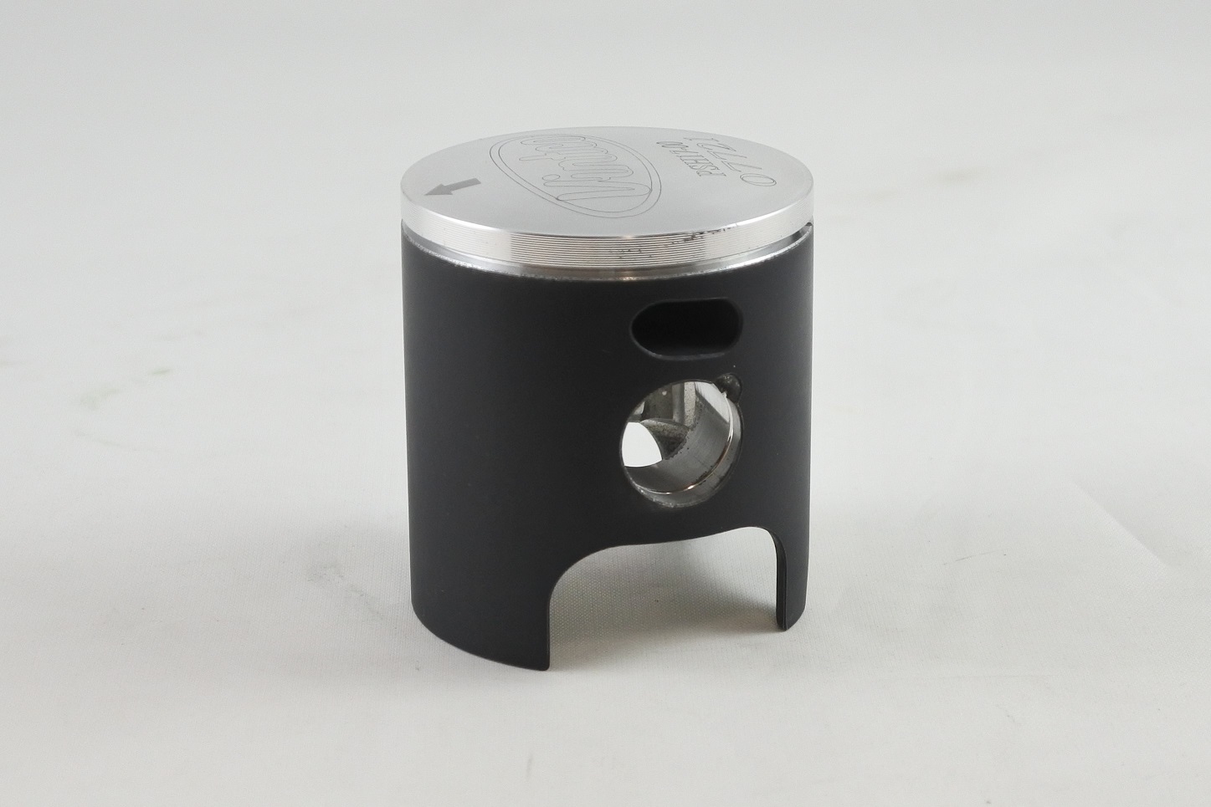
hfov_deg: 41.9
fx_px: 1581
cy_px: 404
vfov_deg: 28.7
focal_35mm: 47
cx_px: 606
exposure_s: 1/125
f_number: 4.5
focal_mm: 17.6
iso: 450
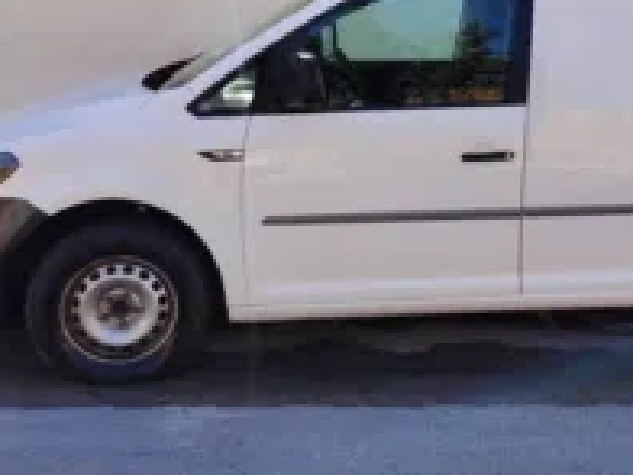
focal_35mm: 49
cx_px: 475
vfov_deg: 29.0
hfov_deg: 37.9
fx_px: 896
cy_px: 90
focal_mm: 5.25
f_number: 1.75
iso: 100
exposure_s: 1/231
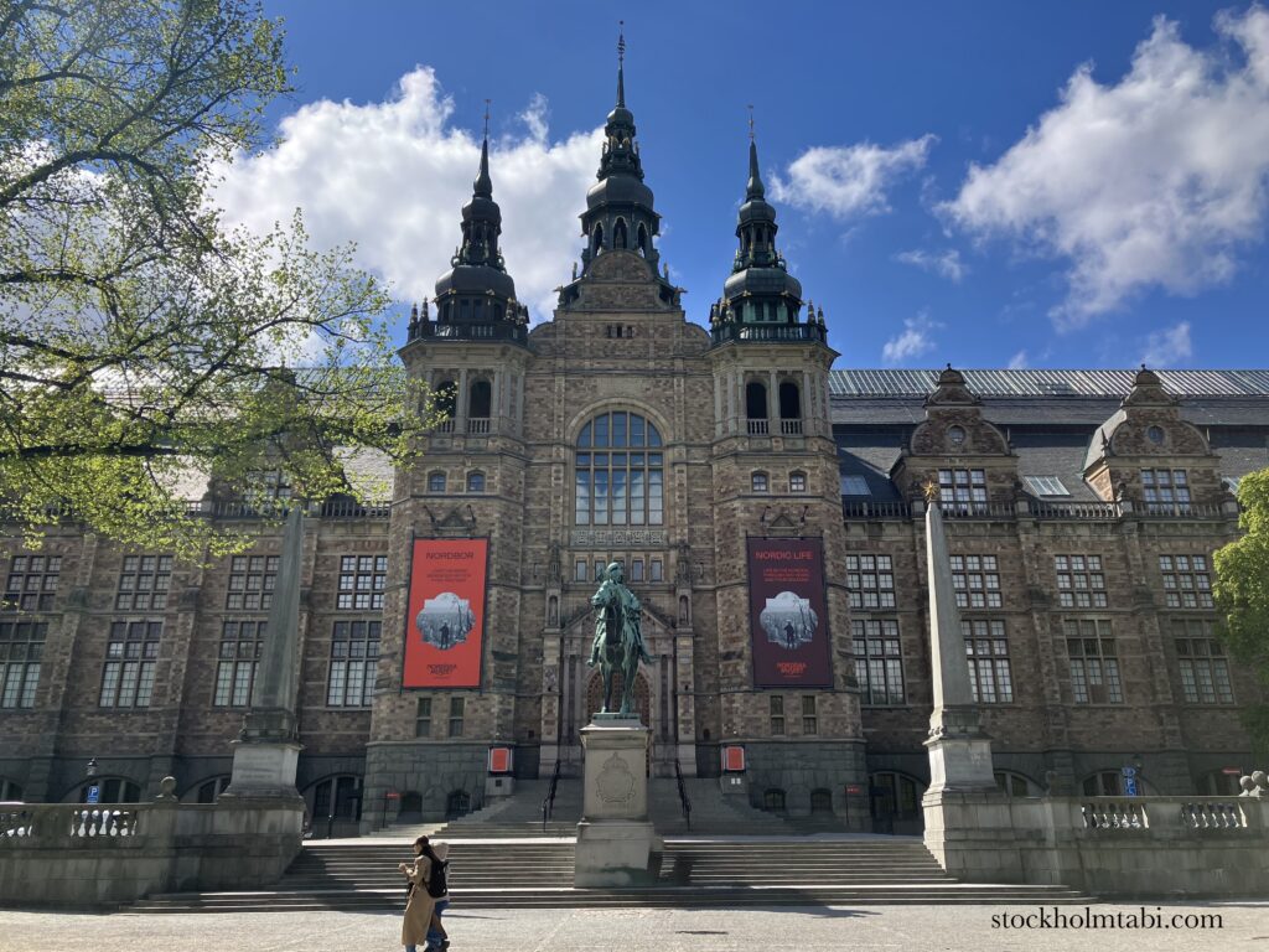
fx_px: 1026
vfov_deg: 49.7
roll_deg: -0.9
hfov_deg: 63.4
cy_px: 476
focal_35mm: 28
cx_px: 634
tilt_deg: +18.7
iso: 32
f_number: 1.8
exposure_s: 1/2208
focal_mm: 3.99
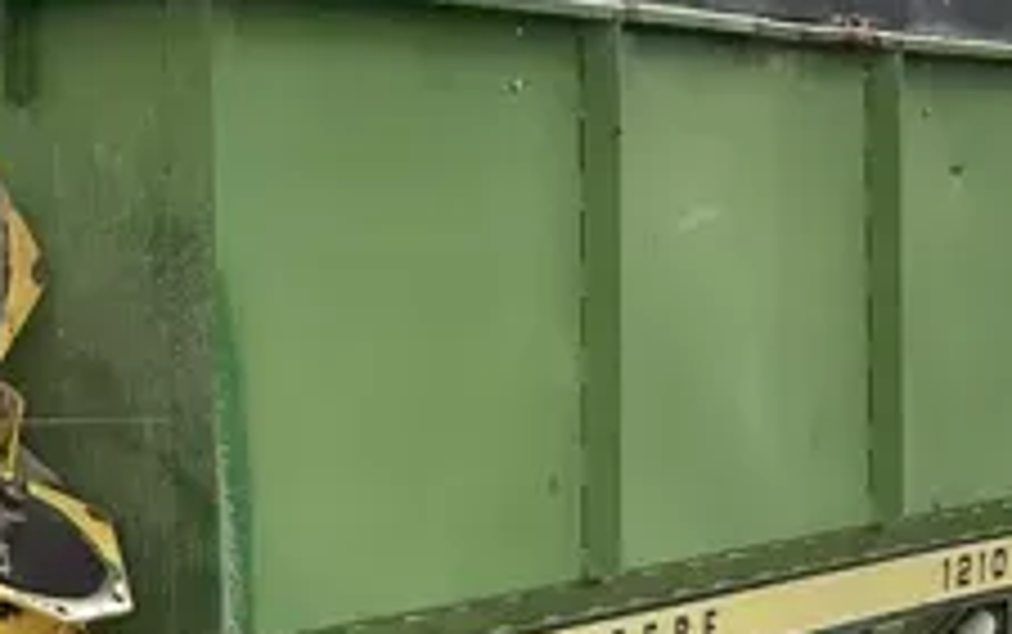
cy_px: 935
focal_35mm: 131
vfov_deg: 9.7
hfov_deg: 15.6
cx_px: -22
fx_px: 3616
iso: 25
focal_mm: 3
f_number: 1.8
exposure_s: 1/781
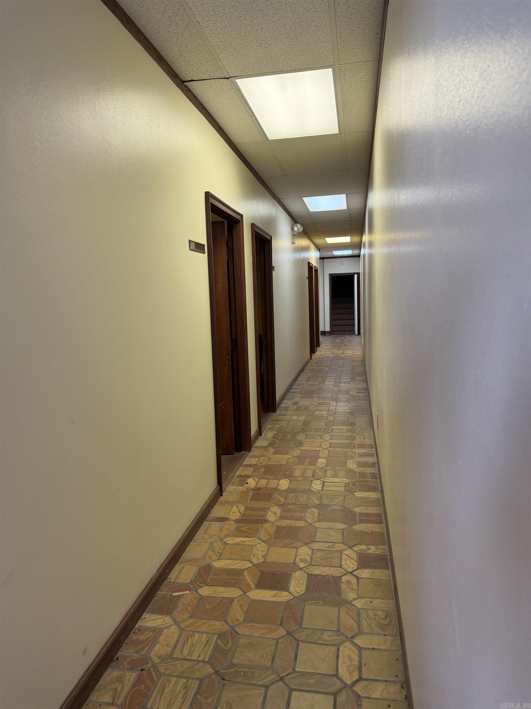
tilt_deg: -5.2
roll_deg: +1.0
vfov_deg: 71.6
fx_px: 491
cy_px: 354
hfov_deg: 56.8
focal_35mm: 24
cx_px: 266
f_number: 1.78
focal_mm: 6.76
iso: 160
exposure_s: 1/125
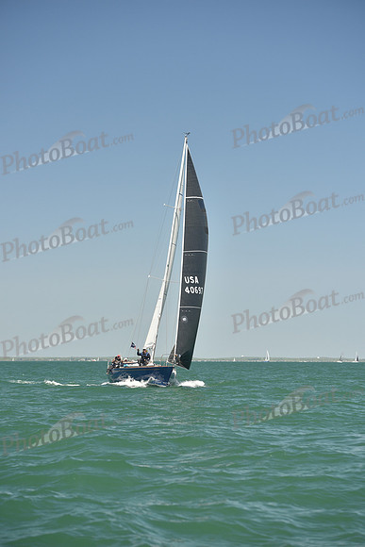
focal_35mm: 98
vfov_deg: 20.8
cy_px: 274
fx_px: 1489
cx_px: 182
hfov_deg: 14.0
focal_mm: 98
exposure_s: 1/800
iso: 250
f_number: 4
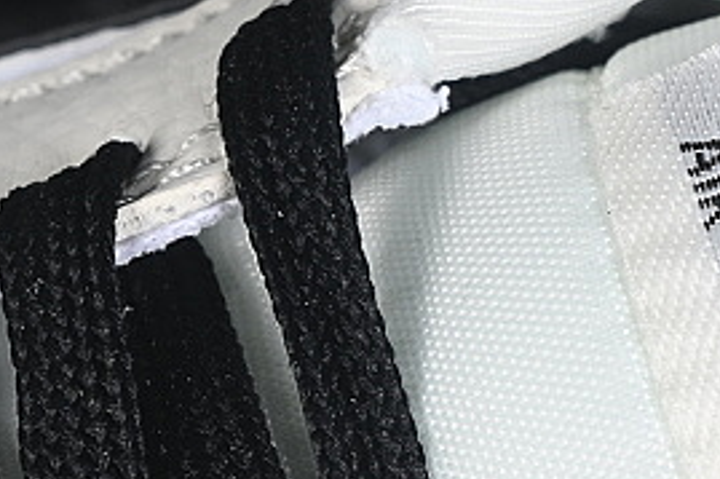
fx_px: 6016
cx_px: 701
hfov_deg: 6.8
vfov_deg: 4.6
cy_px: 487
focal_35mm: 301
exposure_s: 1/80
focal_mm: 50
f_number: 7.1
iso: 160
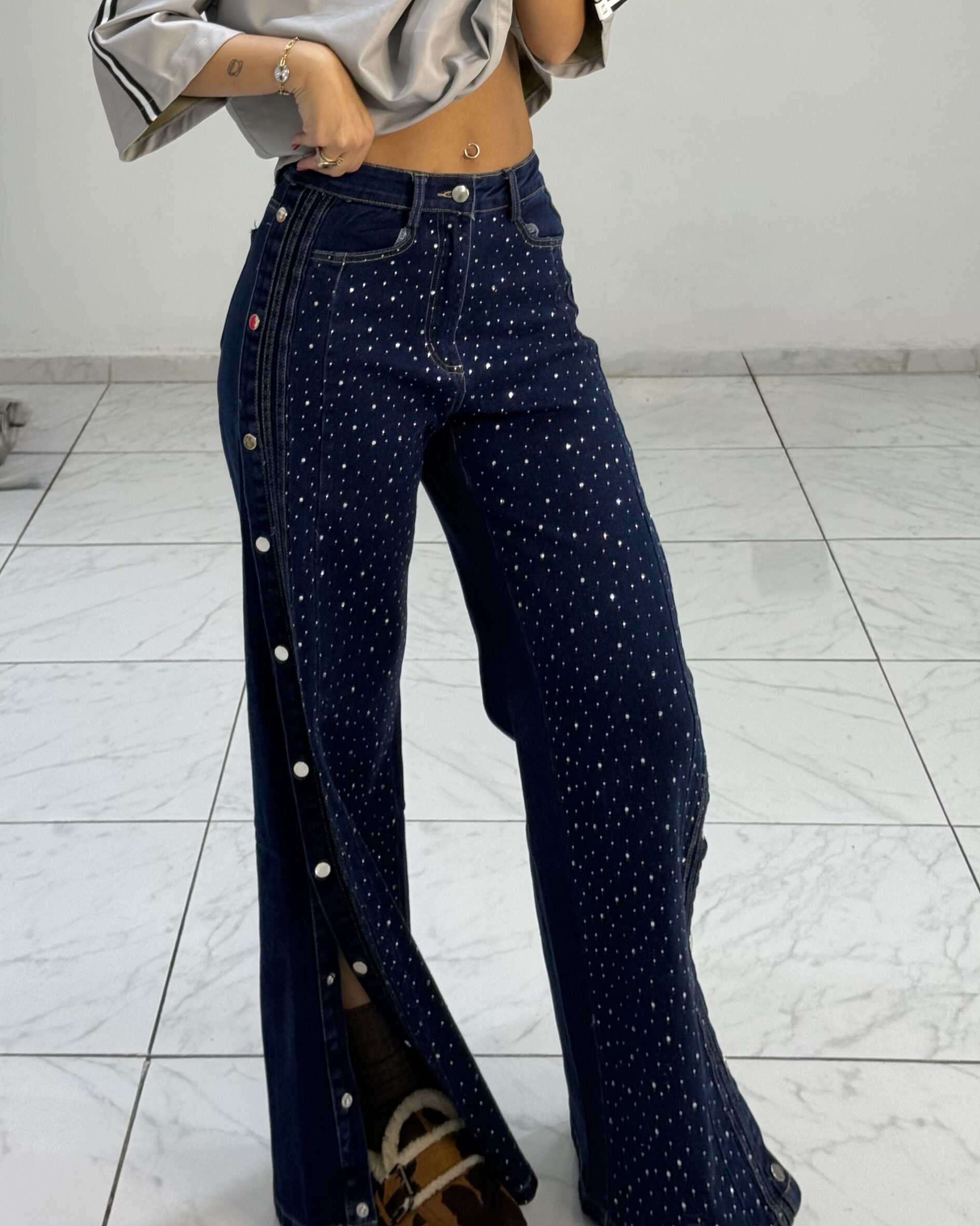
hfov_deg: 29.7
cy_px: 666
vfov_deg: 36.6
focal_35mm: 51
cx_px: 491
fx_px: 1849
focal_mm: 6.76
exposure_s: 1/100
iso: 64
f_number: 1.78
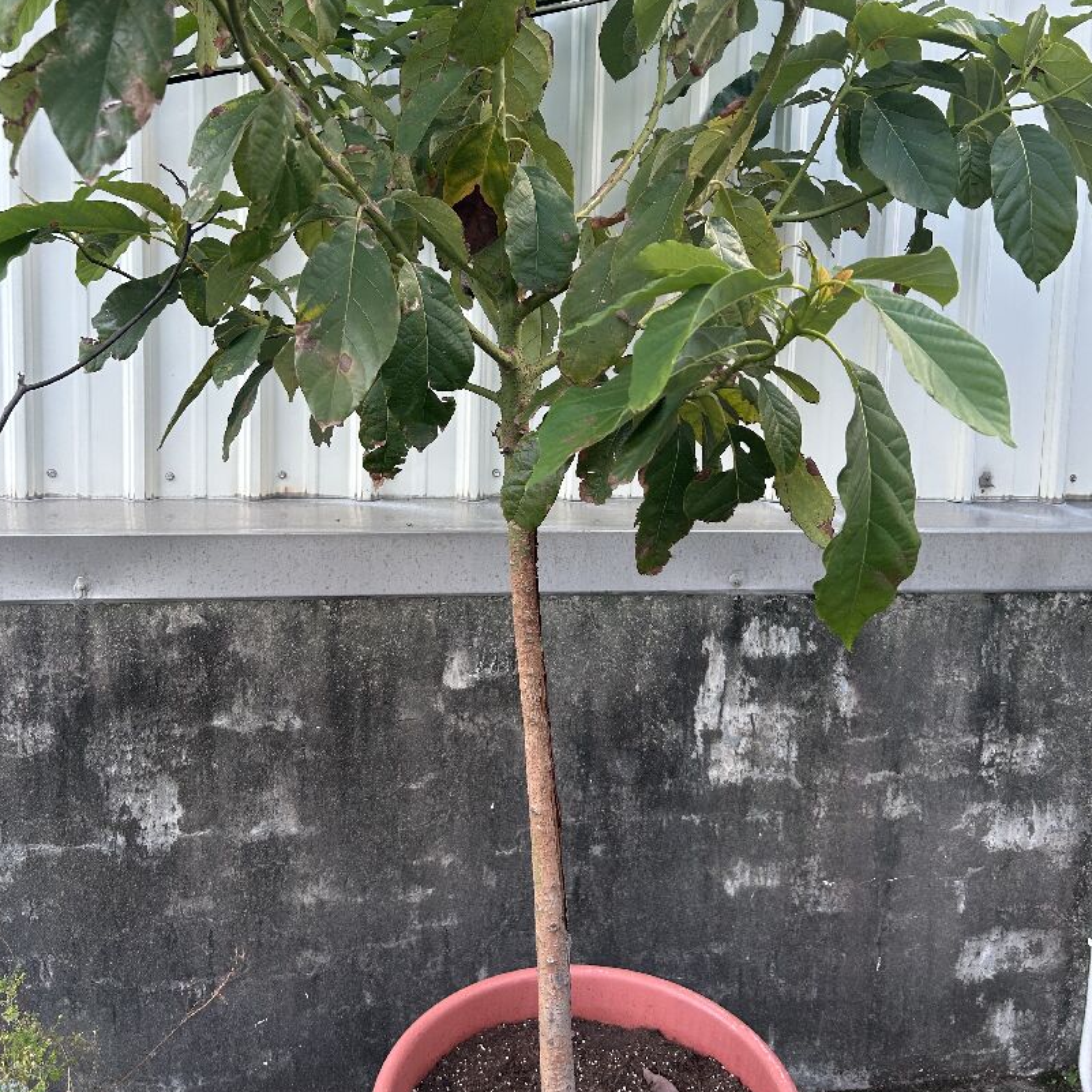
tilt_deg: -4.8
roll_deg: -2.3
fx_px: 1106
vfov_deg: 51.9
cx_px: 543
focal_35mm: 31
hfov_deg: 52.5
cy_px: 404
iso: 64
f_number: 1.5
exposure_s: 1/121
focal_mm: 5.7
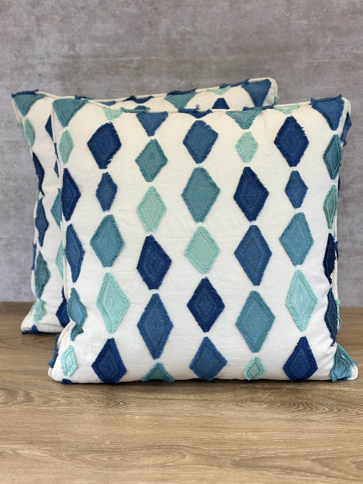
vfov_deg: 39.7
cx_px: 182
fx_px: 671
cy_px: 242
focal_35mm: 48
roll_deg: +1.5
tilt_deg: -15.2
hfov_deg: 30.3
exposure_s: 1/200
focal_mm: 6.86
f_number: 1.78
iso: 80
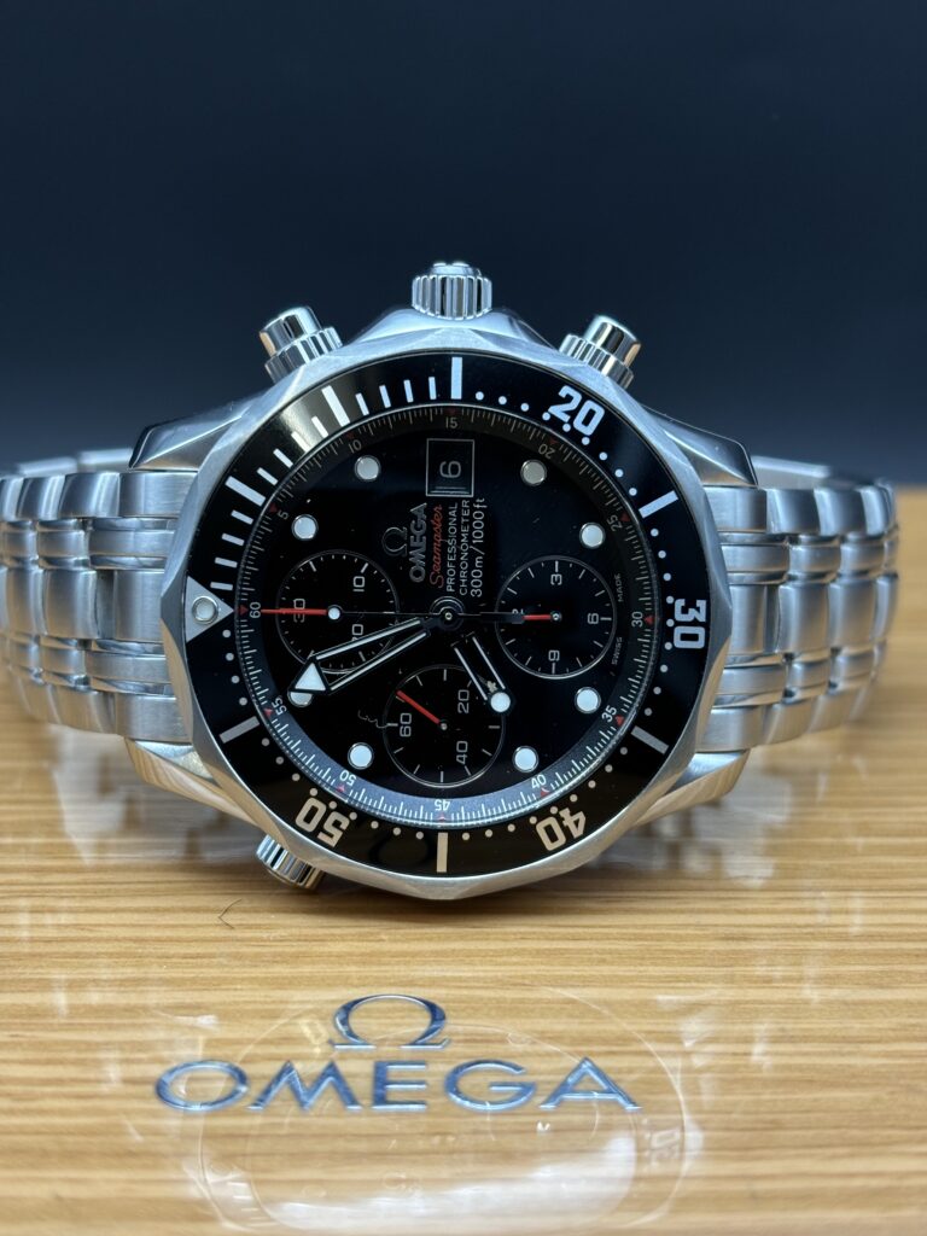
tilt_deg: -17.3
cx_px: 464
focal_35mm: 52
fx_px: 1857
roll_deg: -0.7
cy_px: 618
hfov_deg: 28.0
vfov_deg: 36.8
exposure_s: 1/100
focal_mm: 5.96
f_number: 1.6
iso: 100
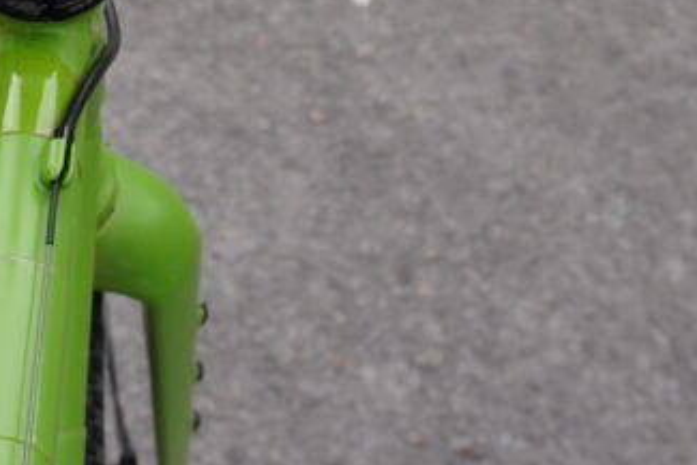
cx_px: 165
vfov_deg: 12.0
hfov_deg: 18.7
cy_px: -239
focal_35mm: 109
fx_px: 2103
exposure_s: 1/80
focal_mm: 23
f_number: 5.6
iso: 100
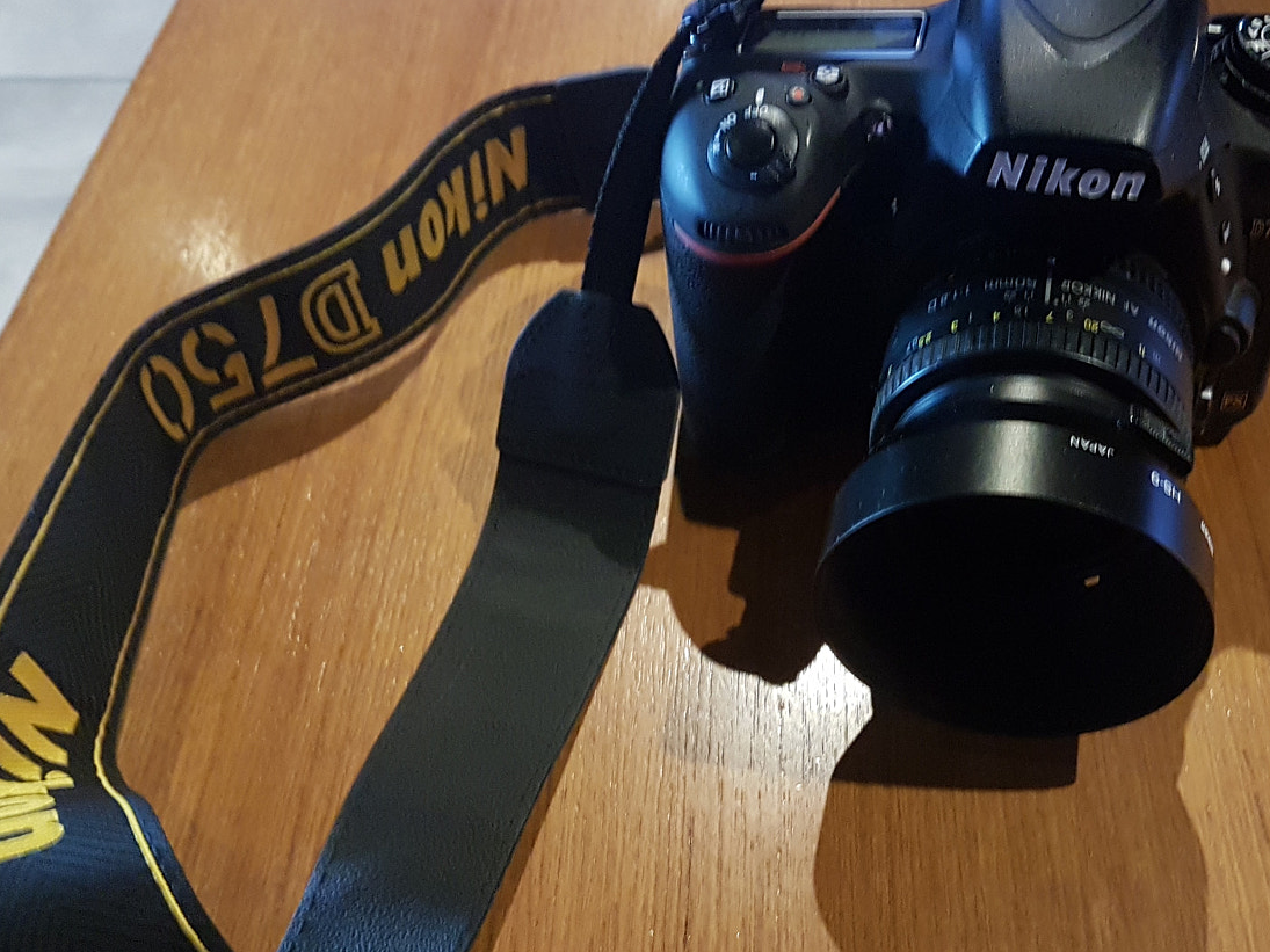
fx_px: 1394
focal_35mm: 38
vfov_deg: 37.6
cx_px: 834
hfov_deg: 48.3
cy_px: 545
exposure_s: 1/10
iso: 320
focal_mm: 4.2
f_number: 1.7
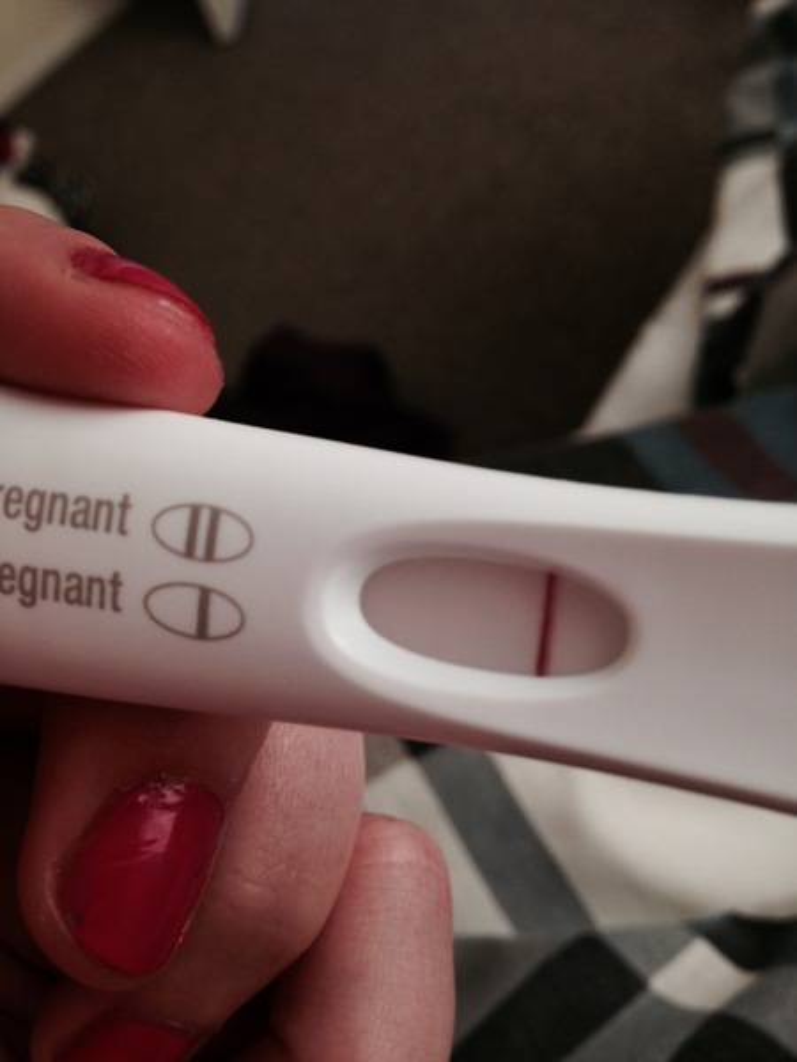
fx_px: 1013
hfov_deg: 42.9
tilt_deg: -49.5
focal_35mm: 33
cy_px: 531
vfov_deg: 55.4
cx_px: 398
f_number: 2.4
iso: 50
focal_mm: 4.12
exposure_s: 1/24
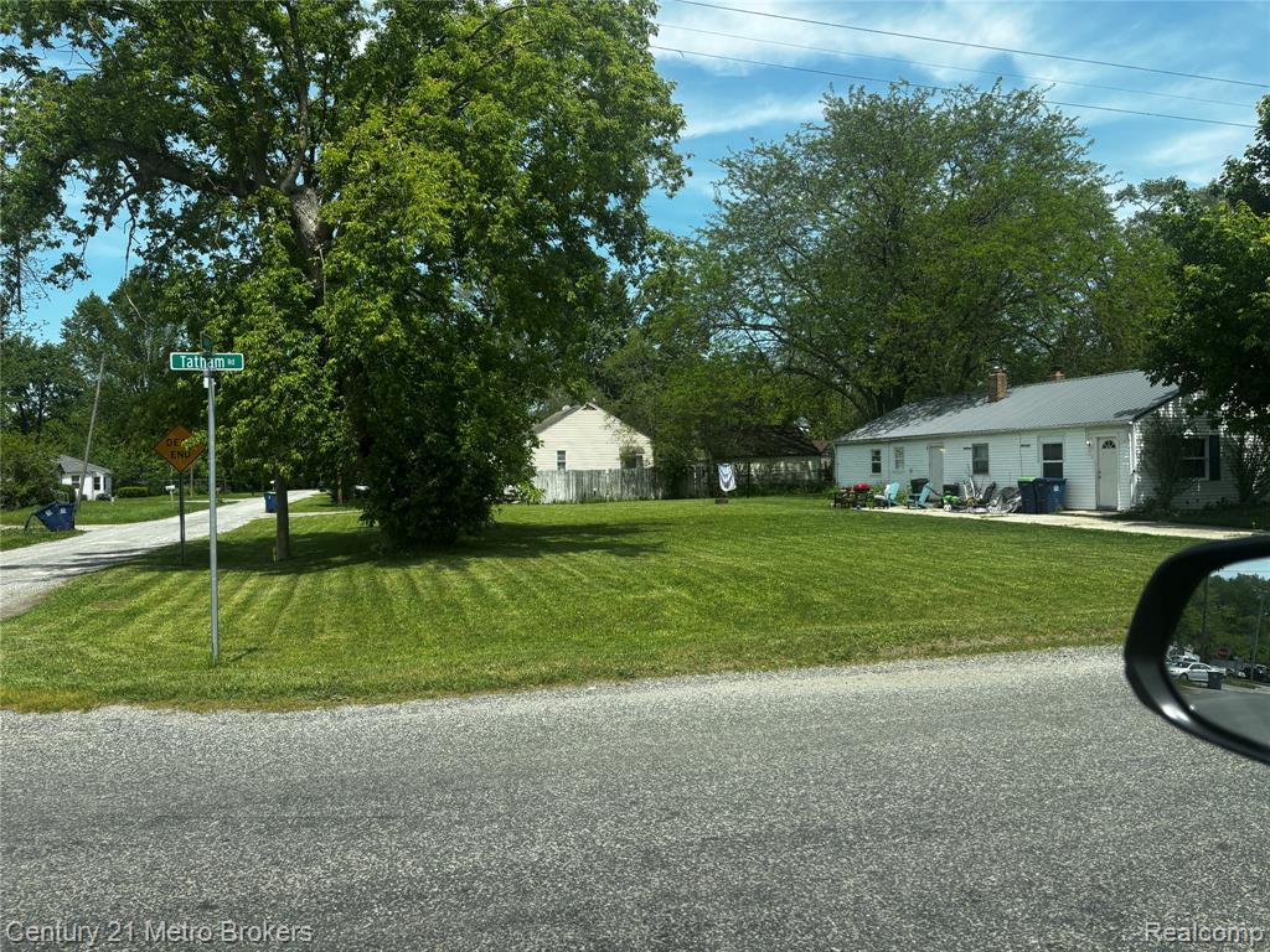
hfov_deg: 67.3
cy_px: 476
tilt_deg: +0.2
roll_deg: +1.2
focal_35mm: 26
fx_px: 954
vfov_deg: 53.1
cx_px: 635
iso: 50
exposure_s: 1/1783
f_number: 1.6
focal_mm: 5.96
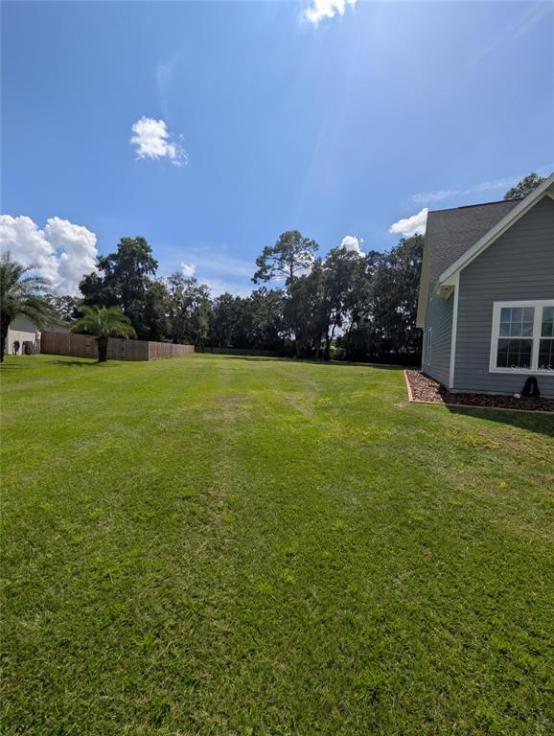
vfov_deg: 110.5
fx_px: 255
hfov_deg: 94.6
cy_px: 368
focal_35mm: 12
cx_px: 277
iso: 50
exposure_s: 1/5435
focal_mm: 2.02
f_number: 1.7
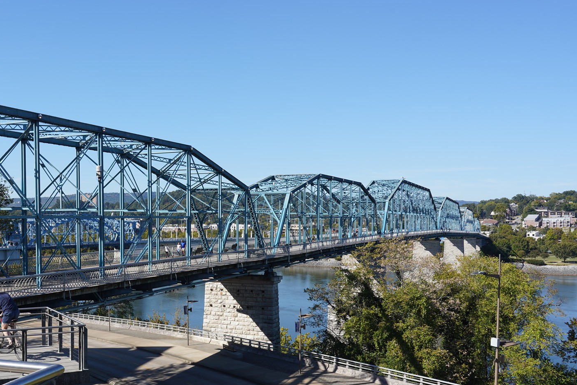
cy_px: 251
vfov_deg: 33.2
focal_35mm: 40
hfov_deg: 47.7
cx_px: 197
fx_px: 641
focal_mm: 28
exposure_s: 1/100
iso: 100
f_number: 13
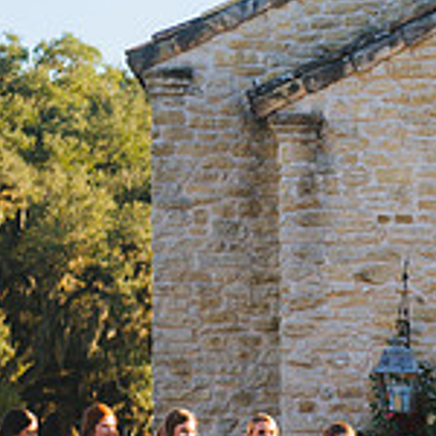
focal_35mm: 250
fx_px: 3562
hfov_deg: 6.9
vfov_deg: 7.0
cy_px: 318
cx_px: 581
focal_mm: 70
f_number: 3.5
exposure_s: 1/640
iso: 100
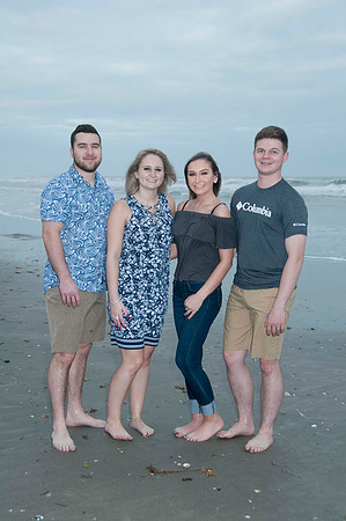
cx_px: 173
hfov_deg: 28.0
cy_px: 260
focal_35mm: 48
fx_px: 694
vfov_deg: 41.2
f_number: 5.6
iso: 100
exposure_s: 1/125
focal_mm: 32
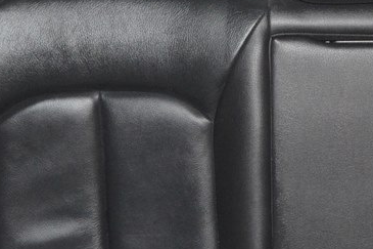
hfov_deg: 13.8
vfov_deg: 9.3
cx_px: 338
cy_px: 79
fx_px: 1527
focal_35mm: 147
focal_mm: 35
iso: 3200
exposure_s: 1/60
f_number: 4.5
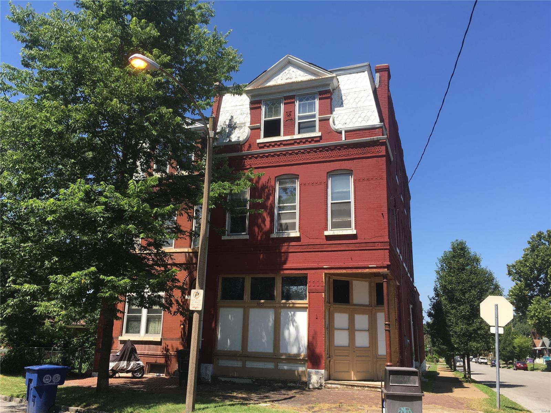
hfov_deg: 61.7
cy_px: 206
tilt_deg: +14.5
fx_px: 462
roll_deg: -1.8
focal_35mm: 29
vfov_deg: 48.2
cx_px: 276
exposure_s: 1/974
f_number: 2.2
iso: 25
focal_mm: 4.15
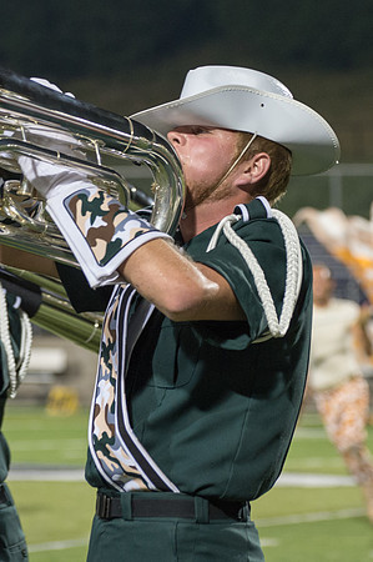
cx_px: 205
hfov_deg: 5.5
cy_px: 163
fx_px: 3895
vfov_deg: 8.2
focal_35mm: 250
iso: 2000
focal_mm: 116
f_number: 4.8
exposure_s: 1/160
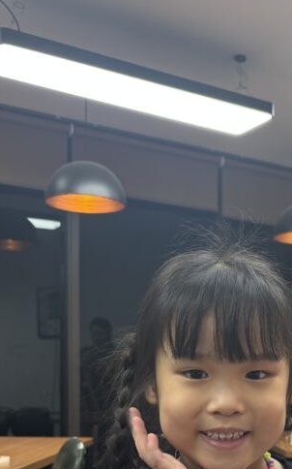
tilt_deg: -2.8
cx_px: 276
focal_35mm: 57
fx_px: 727
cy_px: 420
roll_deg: -0.8
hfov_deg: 22.1
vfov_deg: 33.8
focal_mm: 5.96
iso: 100
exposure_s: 1/100
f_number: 1.6
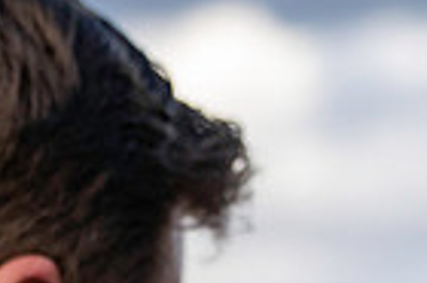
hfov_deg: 7.0
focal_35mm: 295
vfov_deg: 4.6
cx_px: 232
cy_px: 511
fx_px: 3495
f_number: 4.5
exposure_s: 1/8000
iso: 1250
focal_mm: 70
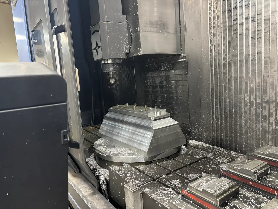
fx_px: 209
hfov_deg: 67.3
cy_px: 104
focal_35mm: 26
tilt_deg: -7.7
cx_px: 139
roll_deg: +3.4
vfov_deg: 53.1
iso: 400
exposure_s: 1/40
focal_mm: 5.96
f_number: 1.6
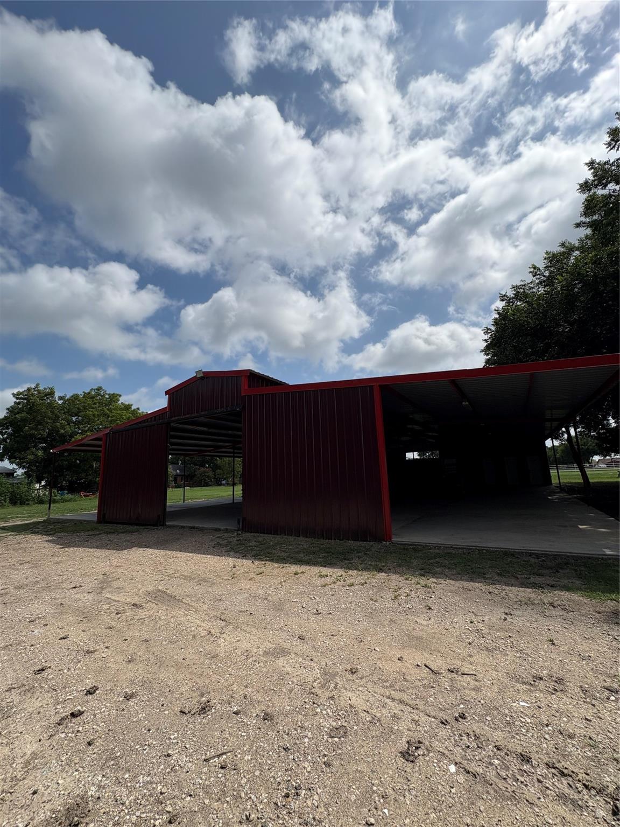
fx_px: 334
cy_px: 414
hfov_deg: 85.7
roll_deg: +2.0
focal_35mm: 14
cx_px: 310
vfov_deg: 102.1
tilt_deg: +11.2
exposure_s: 1/3717
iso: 50
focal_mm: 2.22
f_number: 2.2
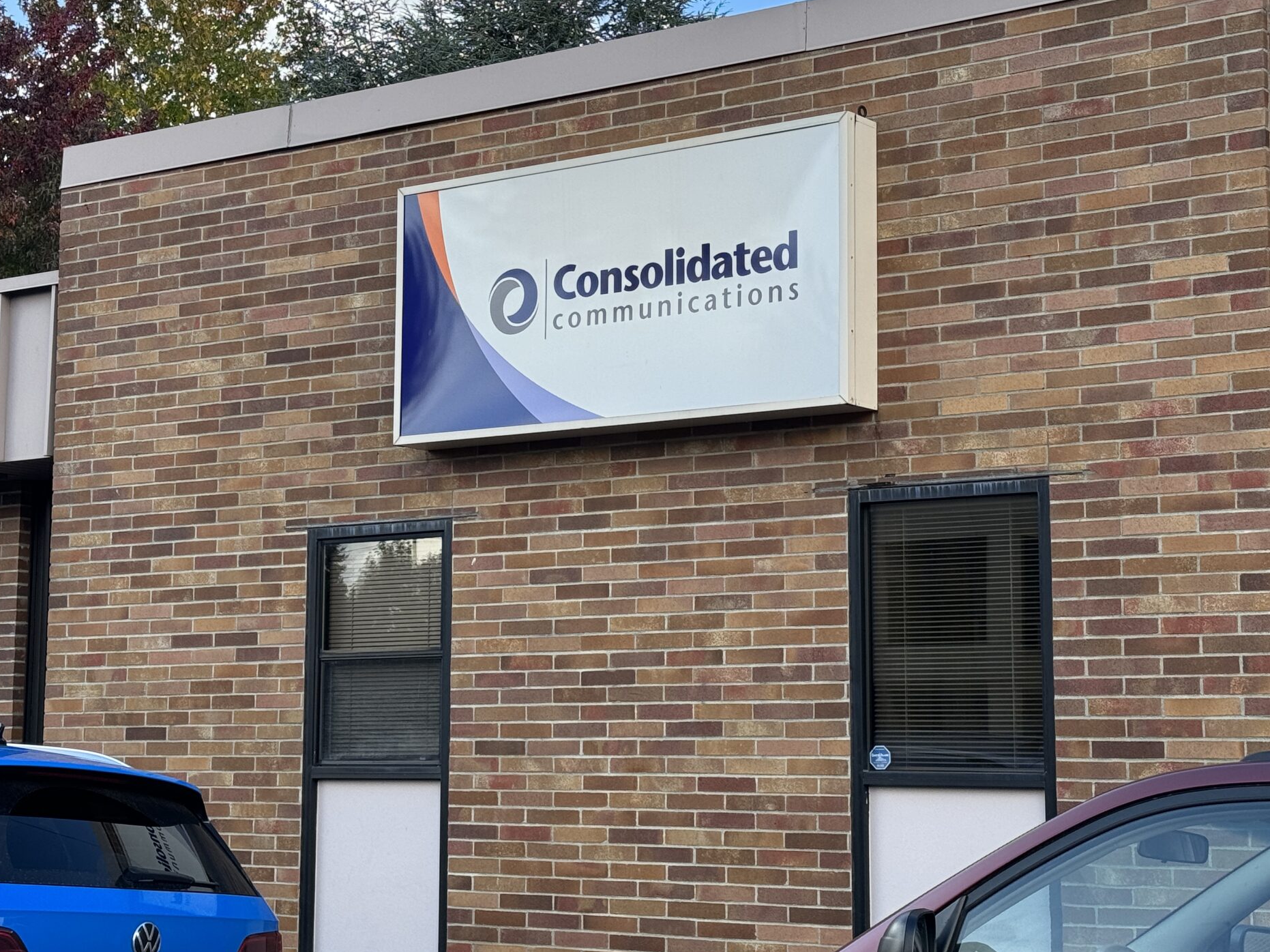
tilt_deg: +6.6
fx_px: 2421
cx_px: 627
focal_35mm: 66
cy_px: 447
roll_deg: -0.2
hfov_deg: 29.4
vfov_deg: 22.2
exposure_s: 1/1094
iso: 64
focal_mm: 6.86
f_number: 1.78
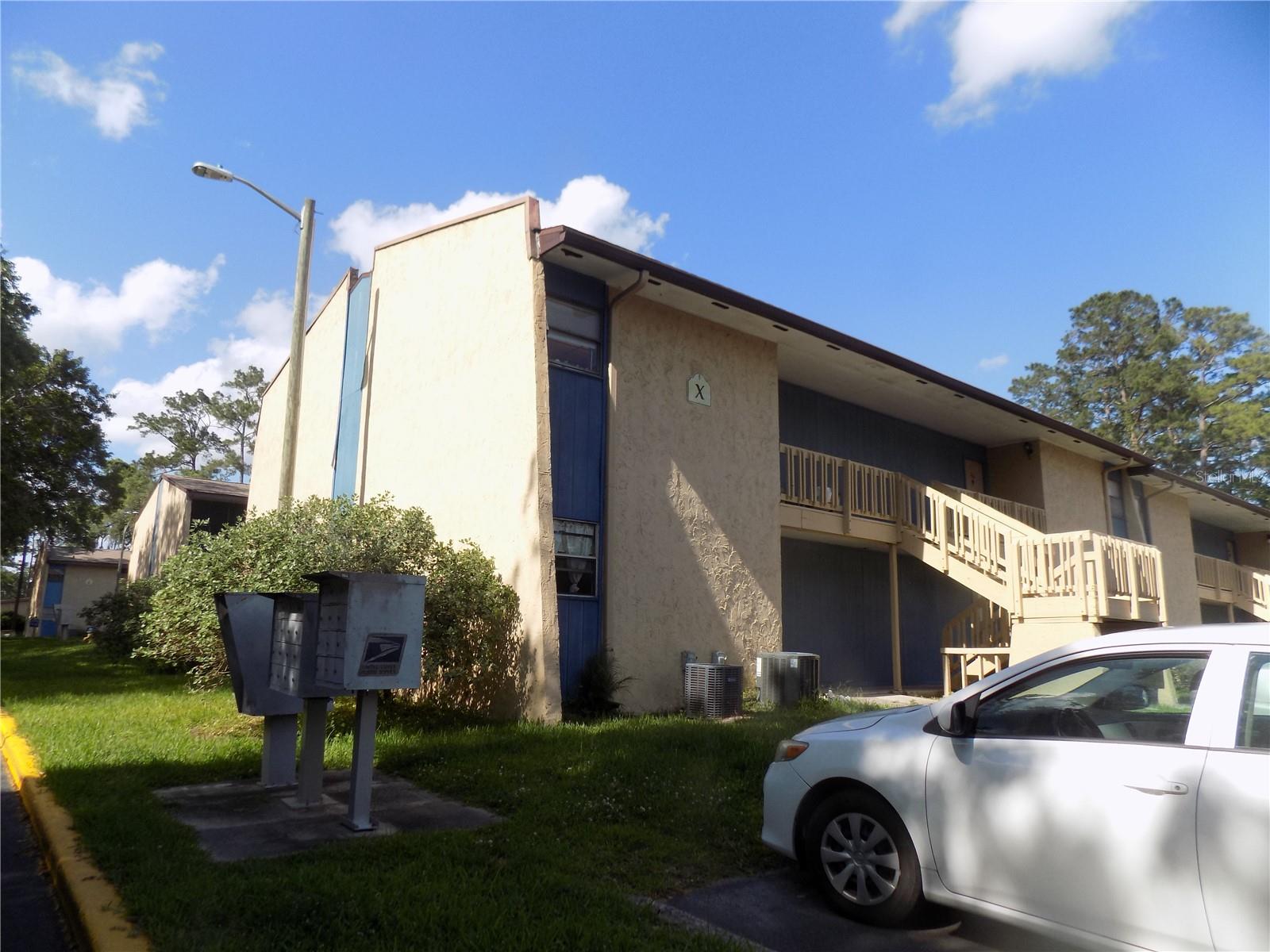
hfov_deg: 73.9
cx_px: 635
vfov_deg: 58.9
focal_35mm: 23
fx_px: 844
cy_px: 476
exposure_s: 1/1000
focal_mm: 4
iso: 80
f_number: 3.1
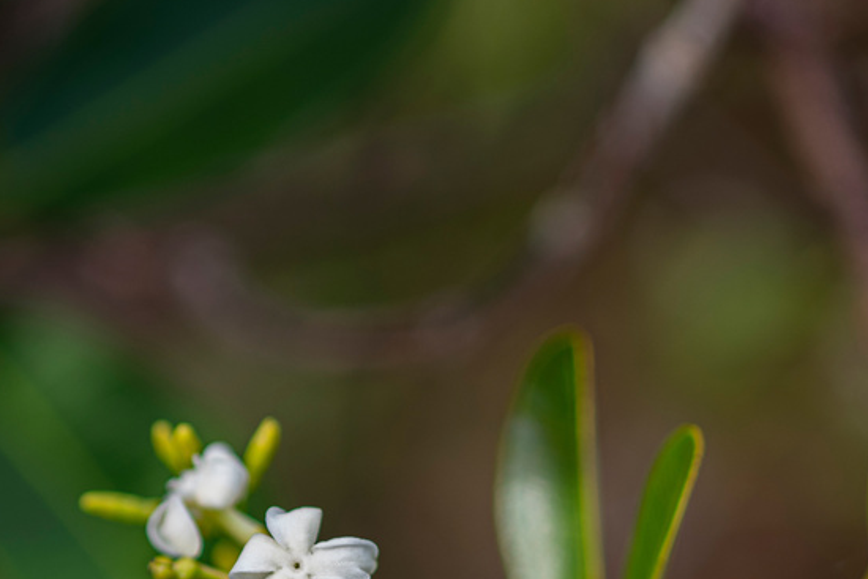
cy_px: 620
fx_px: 5523
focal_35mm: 229
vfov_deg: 6.0
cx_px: 383
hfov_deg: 9.0
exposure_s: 1/1250
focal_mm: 105
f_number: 3.2
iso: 250
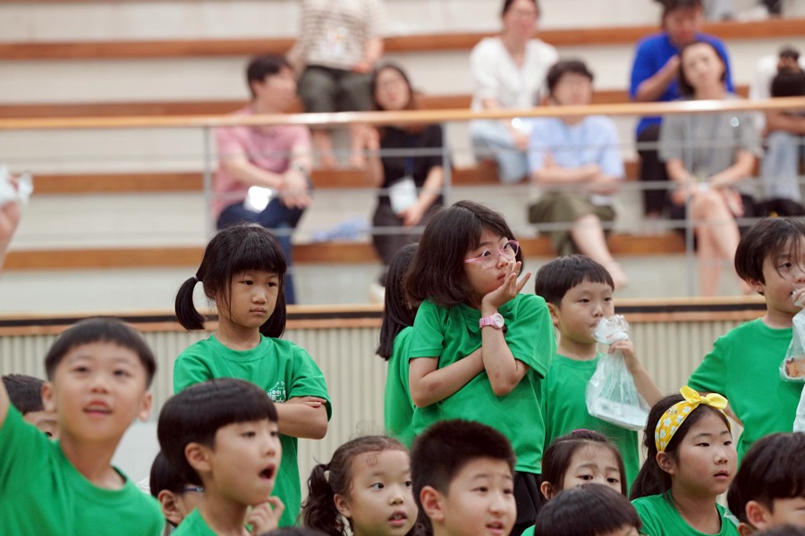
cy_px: 268
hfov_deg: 13.2
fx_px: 3466
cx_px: 402
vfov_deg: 8.9
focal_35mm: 155
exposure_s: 1/160
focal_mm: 155
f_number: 4
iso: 2500
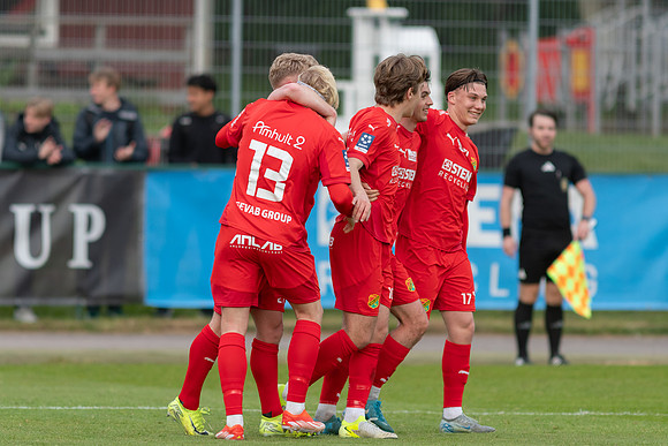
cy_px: 223
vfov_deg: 2.9
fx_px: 8932
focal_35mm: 481
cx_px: 334
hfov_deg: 4.3
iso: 400
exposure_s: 1/1250
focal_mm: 300
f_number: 3.2
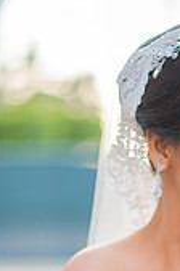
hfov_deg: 6.0
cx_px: 186
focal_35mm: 227
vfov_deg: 9.0
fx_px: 1709
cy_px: 329
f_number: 1.8
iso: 320
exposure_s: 1/1250
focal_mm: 85
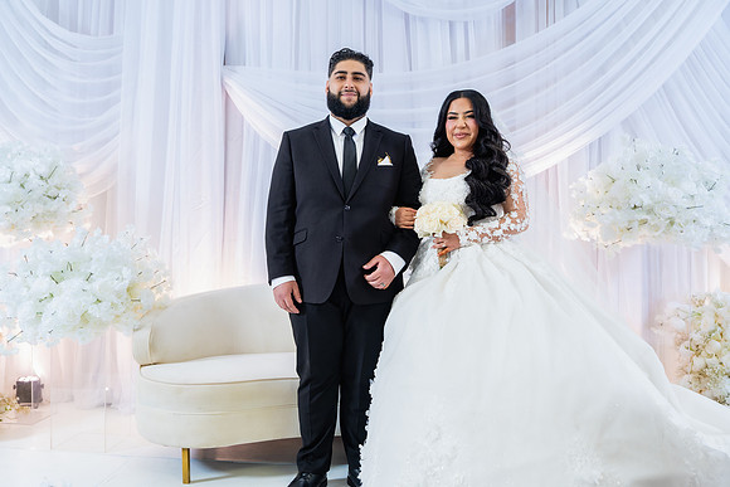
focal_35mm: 28
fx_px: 568
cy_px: 244
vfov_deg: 46.4
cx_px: 365
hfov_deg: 65.5
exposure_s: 1/160
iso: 800
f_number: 2.8
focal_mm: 28
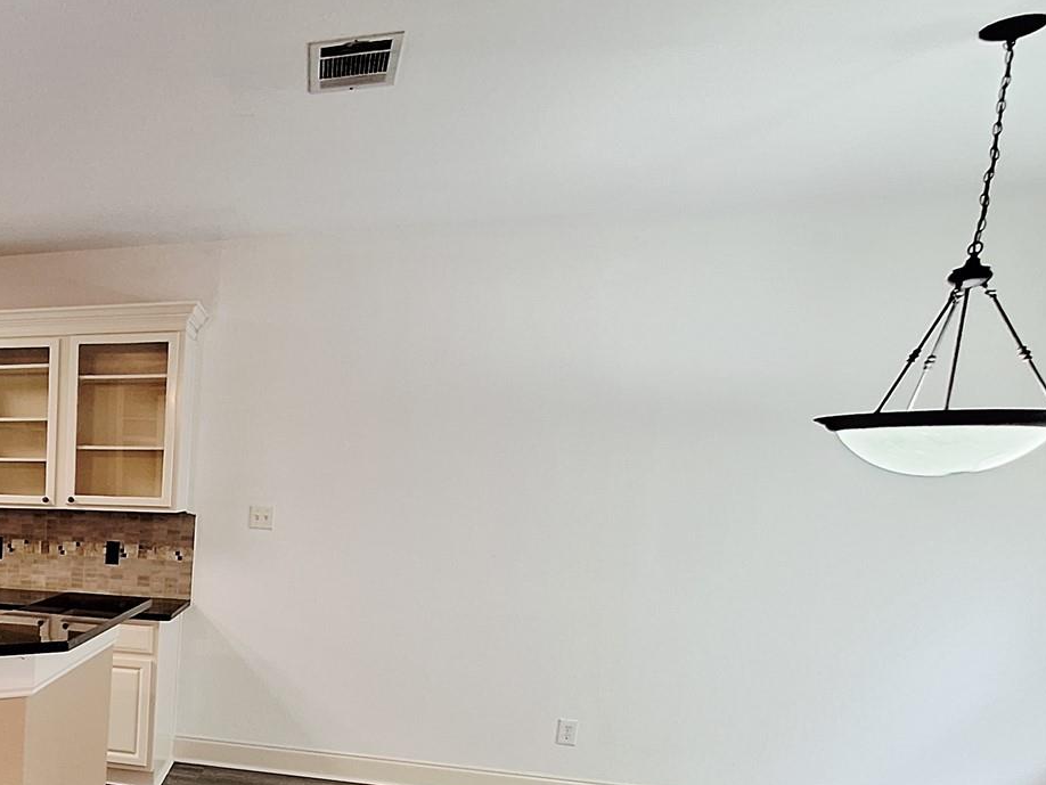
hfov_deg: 50.5
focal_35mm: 29
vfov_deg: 45.7
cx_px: 13
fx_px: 877
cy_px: 632
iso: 125
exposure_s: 1/40
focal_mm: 1.74
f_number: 2.2
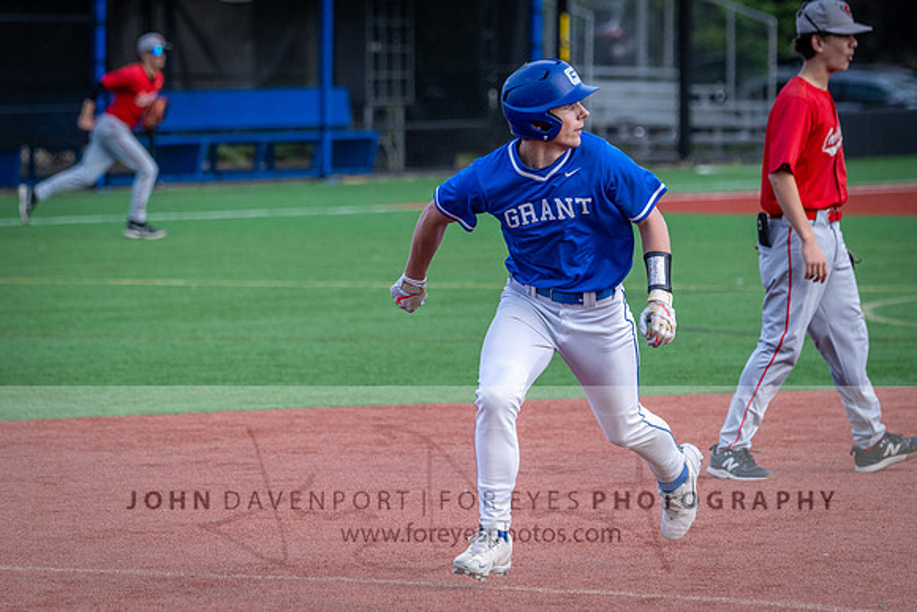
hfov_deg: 5.9
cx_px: 428
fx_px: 8889
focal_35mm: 349
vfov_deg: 3.9
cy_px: 333
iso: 640
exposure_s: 1/1000
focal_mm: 230
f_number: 5.3
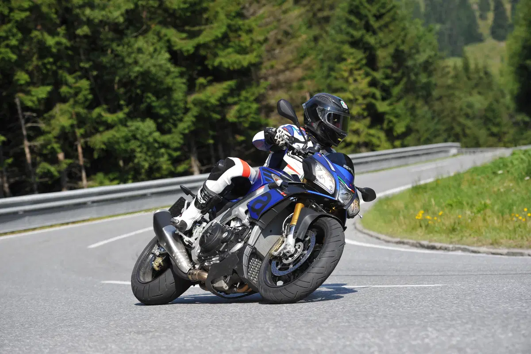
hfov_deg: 20.0
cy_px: 177
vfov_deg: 13.4
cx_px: 266
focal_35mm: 102
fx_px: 1504
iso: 800
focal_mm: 102
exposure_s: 1/4000
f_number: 4
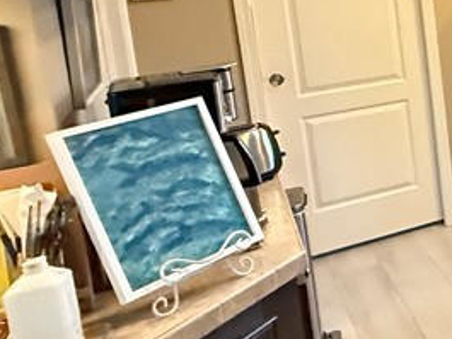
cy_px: 17
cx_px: 756
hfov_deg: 23.7
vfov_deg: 25.9
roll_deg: +2.8
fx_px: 705
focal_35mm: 54
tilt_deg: -7.1
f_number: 2.2
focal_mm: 2.22
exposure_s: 1/60
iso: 1000
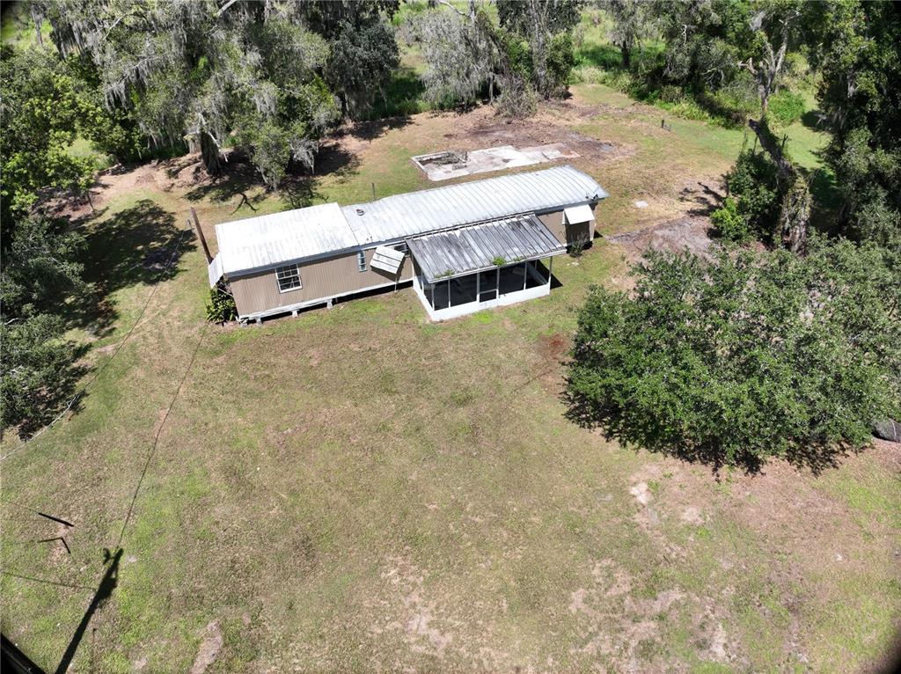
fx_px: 624
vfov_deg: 56.7
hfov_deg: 71.6
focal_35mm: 24
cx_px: 450
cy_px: 337
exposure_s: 1/2000
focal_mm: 12.29
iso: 100
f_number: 3.2
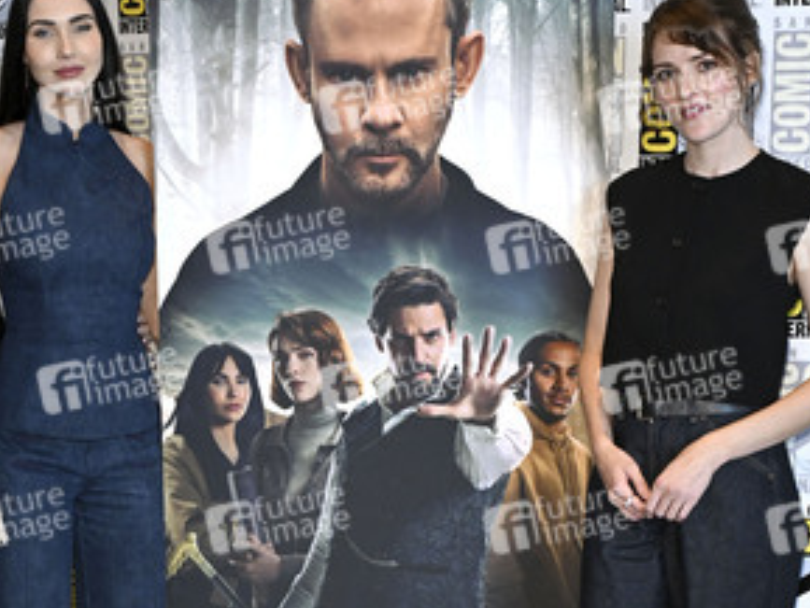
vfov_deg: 27.1
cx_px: 315
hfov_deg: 35.4
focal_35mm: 54
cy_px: 311
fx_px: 1264
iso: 2000
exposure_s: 1/250
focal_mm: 36
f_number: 6.3
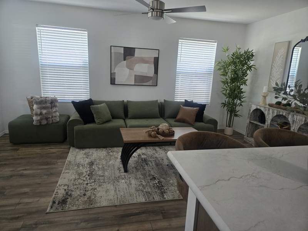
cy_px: 116
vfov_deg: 58.9
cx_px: 154
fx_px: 205
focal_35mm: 23
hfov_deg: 73.9
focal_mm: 5.4
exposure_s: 1/120
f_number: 1.8
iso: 125
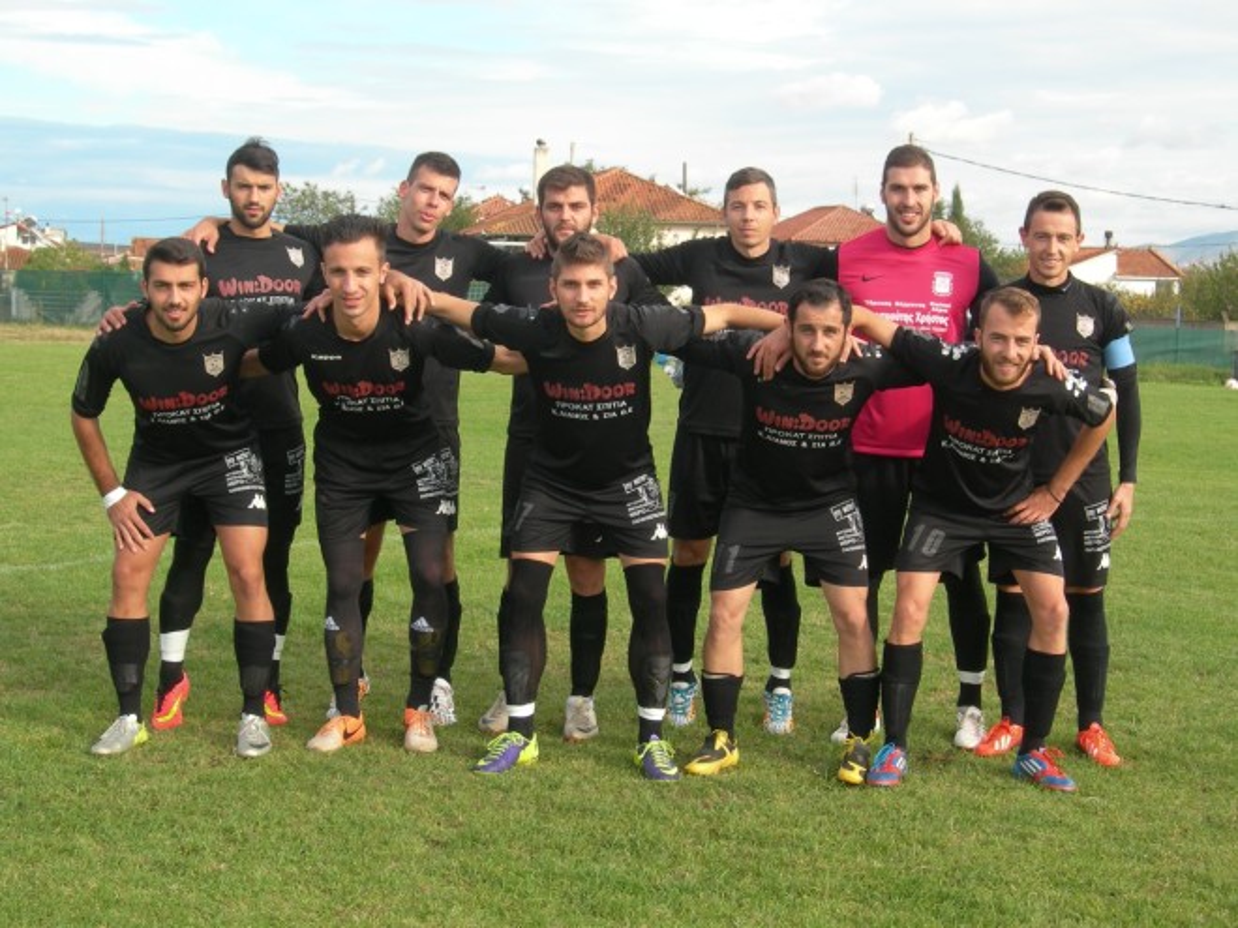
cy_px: 464
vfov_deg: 24.0
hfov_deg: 31.7
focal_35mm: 61
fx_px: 2182
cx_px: 619
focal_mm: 12.7
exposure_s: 1/141
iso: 50
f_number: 5.9
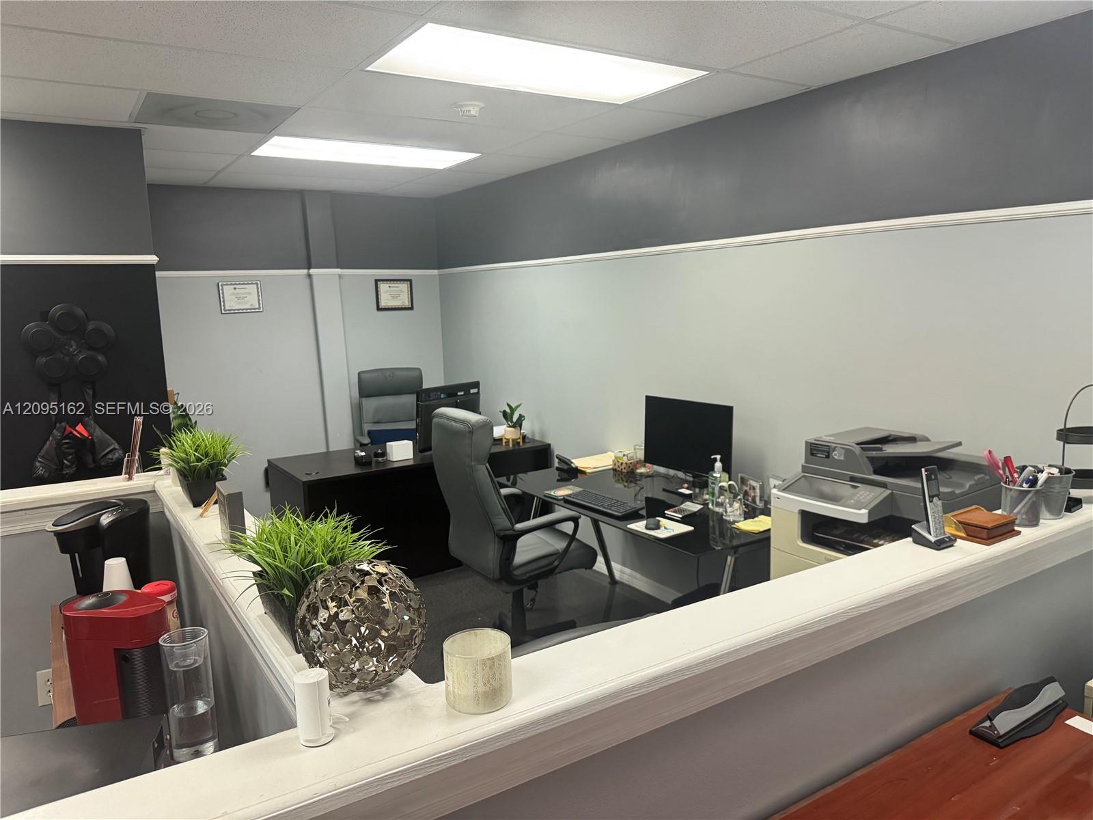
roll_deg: +1.4
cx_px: 546
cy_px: 410
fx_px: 758
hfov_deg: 71.6
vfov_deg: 56.8
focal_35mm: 24
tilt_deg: -8.3
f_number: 1.78
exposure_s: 1/60
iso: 500
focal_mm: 6.76
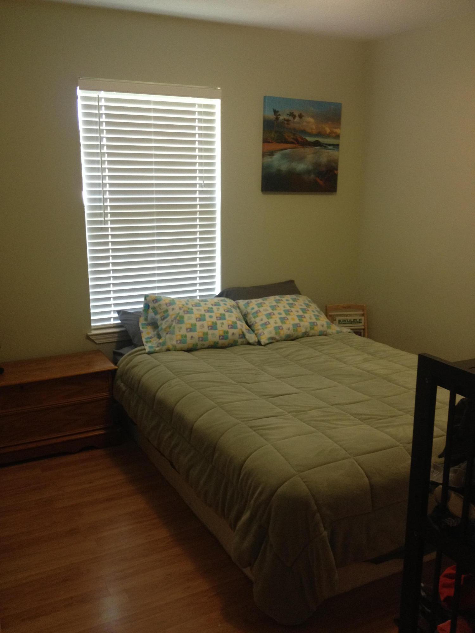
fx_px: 640
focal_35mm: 35
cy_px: 316
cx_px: 238
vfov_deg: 52.6
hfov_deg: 40.7
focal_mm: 4.28
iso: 160
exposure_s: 1/20
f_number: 2.4
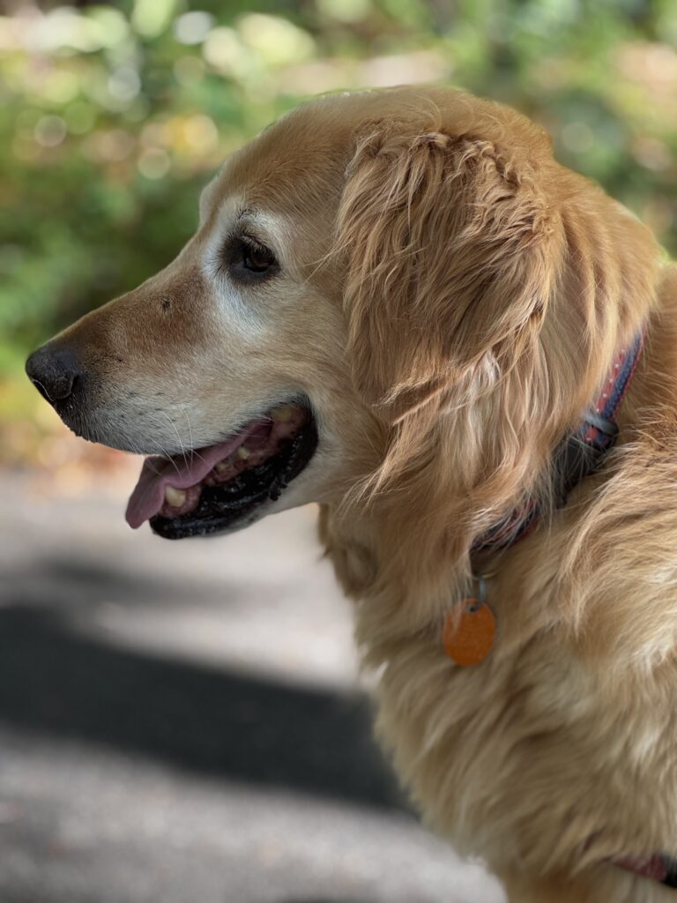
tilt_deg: -14.6
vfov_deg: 25.3
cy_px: 452
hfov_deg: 19.1
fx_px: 2008
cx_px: 338
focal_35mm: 77
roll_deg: -7.5
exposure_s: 1/99
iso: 100
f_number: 2.8
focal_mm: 9
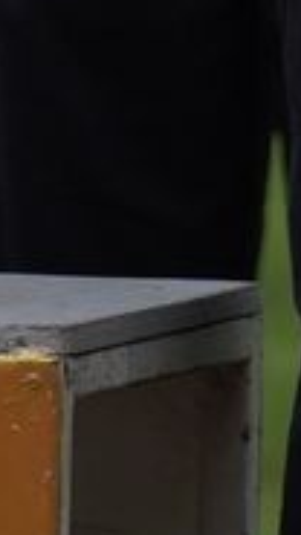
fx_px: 30378
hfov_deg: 0.6
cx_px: -265
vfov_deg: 1.0
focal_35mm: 2140
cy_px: -1150
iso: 500
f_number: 2.8
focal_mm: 180
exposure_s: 1/2500
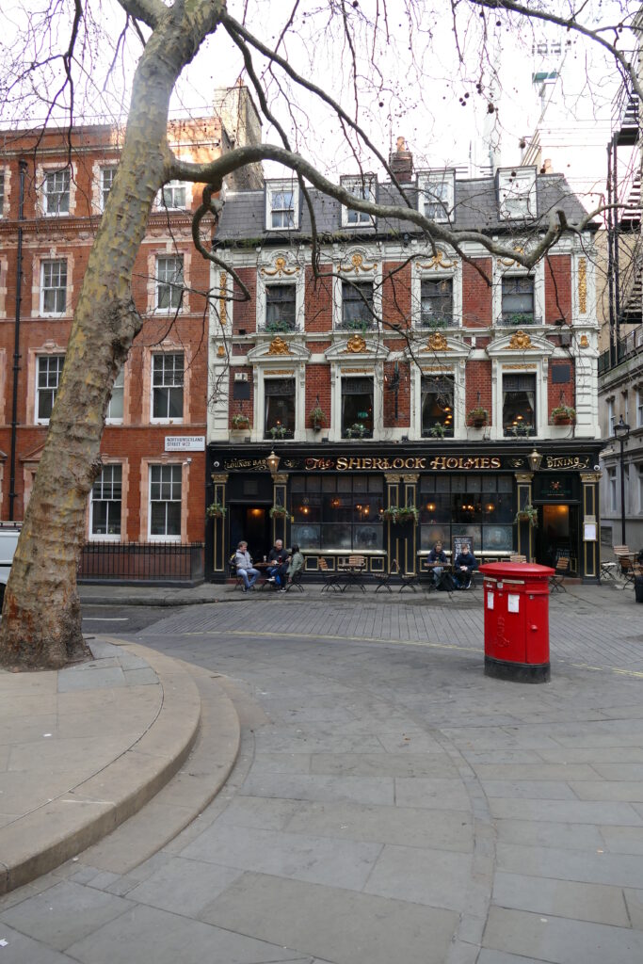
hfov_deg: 51.3
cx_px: 322
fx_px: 670
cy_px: 482
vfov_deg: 71.5
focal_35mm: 25
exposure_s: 1/250
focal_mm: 9.12
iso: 125
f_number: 2.8
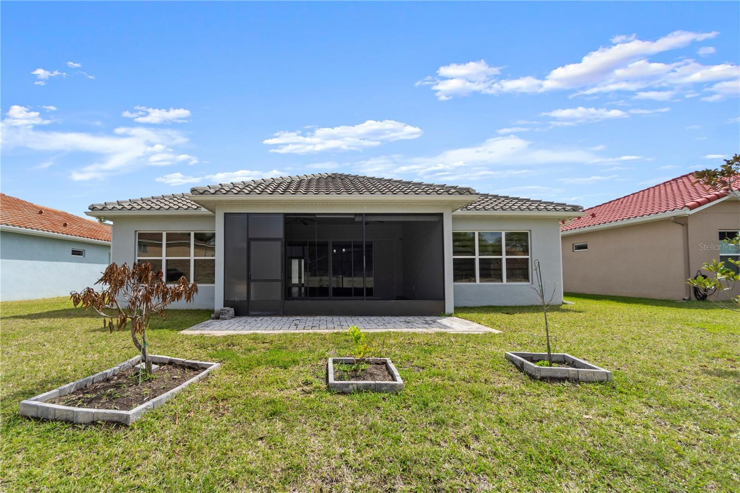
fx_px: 308
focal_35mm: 15
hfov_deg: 100.4
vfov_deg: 77.3
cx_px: 370
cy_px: 246
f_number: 9
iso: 100
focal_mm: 10
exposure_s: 1/250
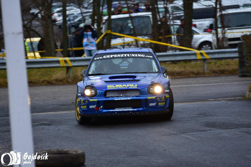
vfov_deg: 5.4
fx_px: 1778
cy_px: 84
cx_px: 126
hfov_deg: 8.1
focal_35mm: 255
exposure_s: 1/125
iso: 160
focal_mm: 170
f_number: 5
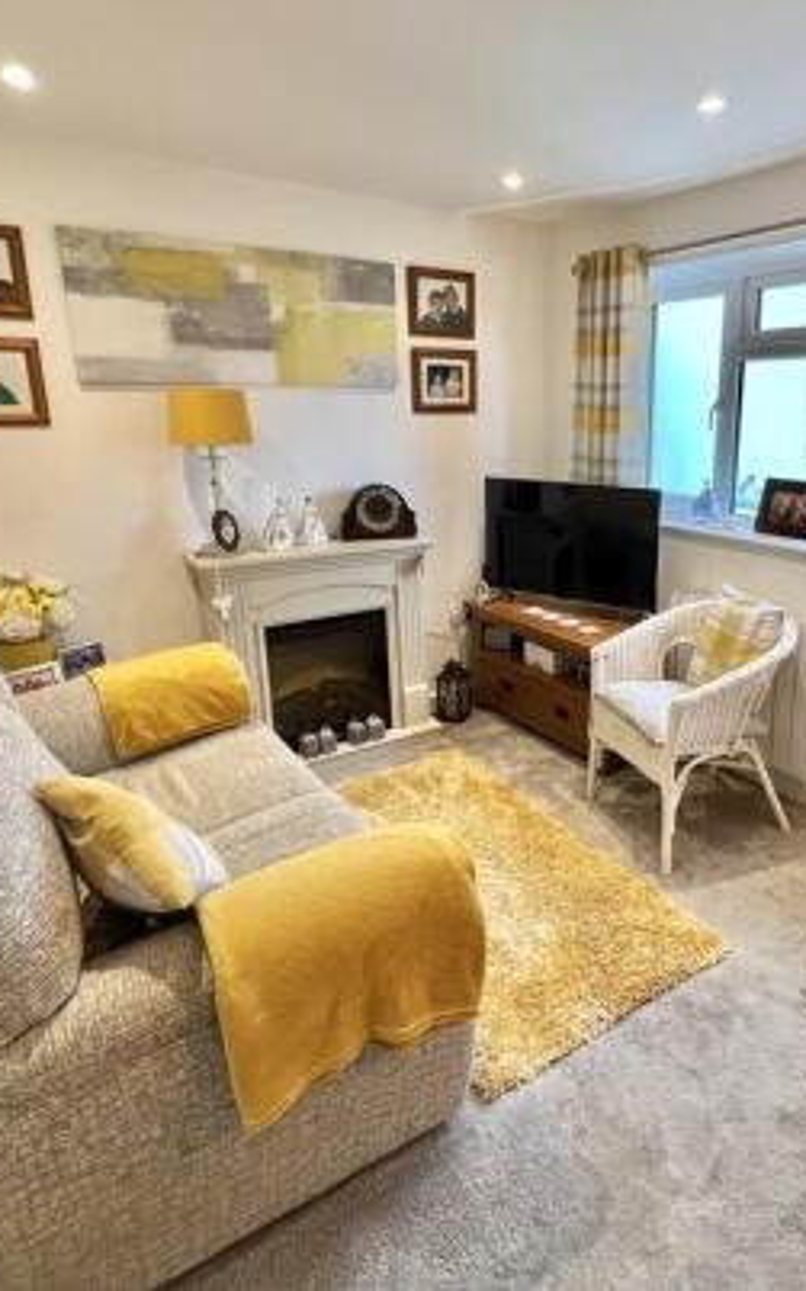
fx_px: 703
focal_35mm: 20
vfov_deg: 84.9
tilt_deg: -14.0
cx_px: 528
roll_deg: +0.7
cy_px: 593
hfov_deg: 58.5
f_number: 1.8
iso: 160
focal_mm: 1.57
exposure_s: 1/100
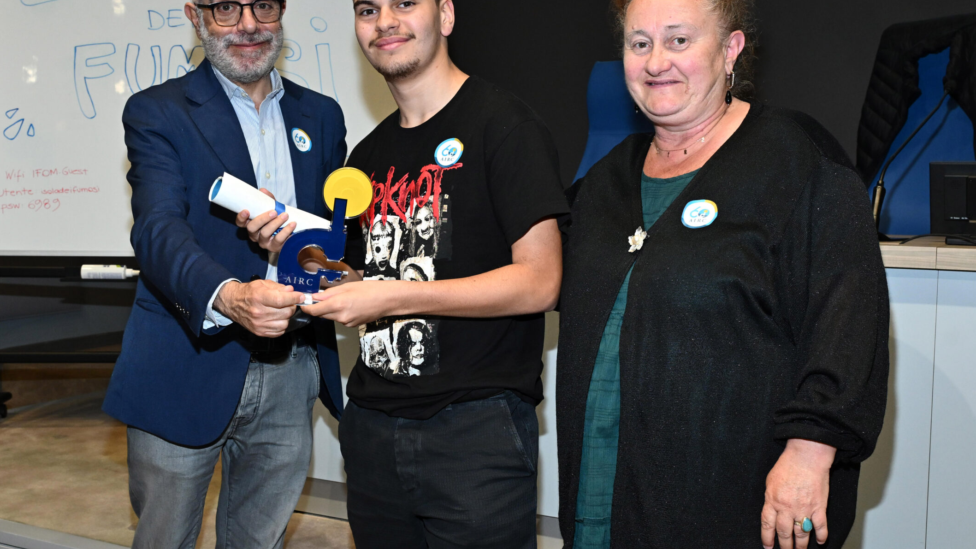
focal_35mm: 39
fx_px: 1000
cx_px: 460
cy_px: 257
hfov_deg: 52.0
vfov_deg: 30.7
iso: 1250
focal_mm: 30.5
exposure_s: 1/160
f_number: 6.3
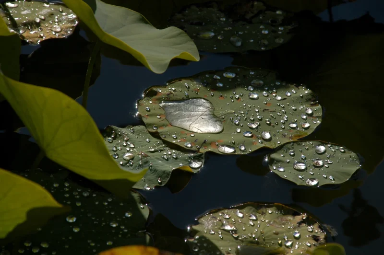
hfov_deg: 6.9
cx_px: 192
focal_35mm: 300
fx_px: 3197
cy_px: 128
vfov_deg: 4.6
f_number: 9
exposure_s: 1/1250
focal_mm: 200
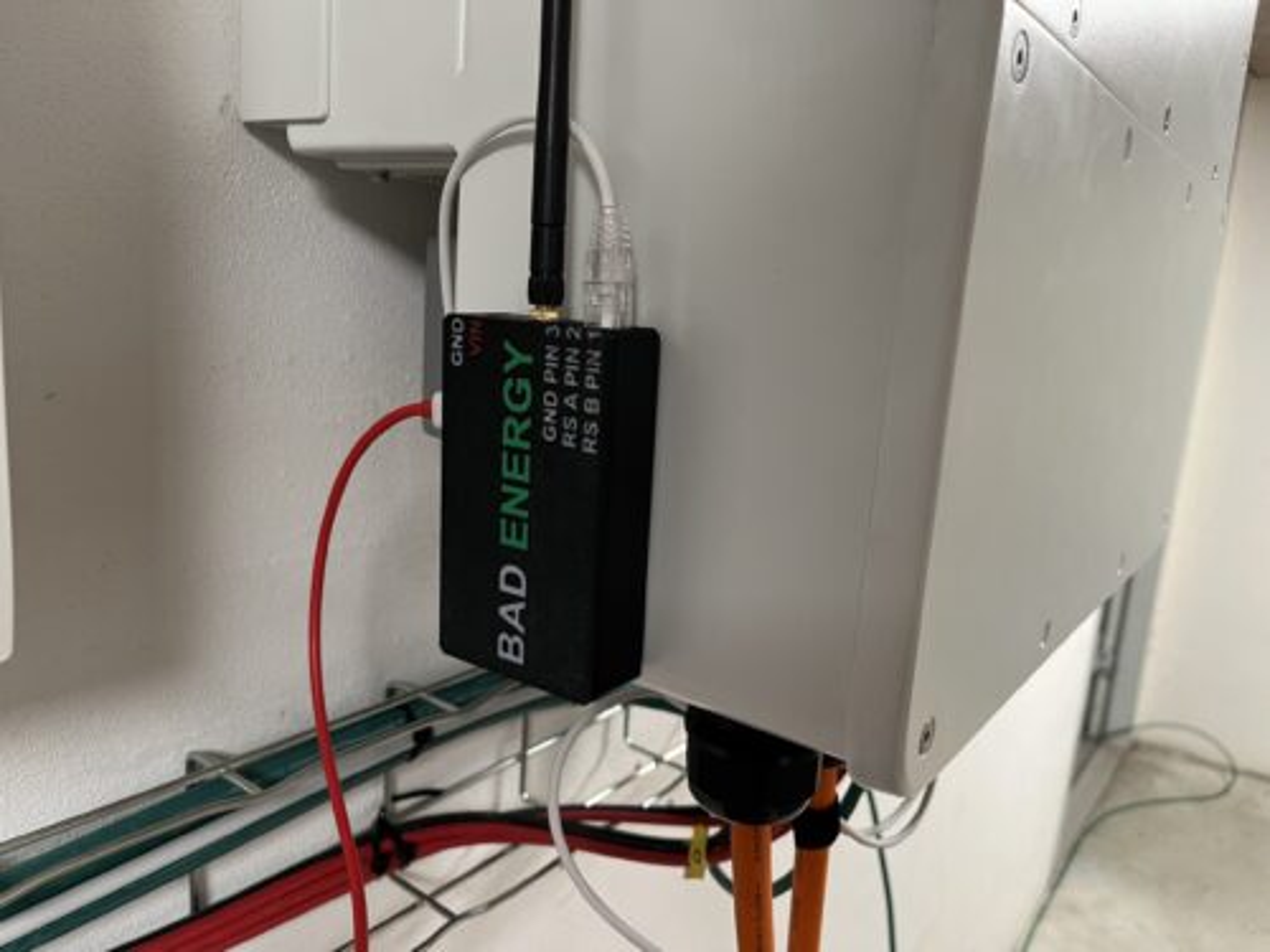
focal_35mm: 26
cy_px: 476
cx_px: 635
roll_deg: -3.9
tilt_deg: -12.1
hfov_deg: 67.3
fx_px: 954
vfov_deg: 53.1
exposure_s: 1/50
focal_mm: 5.1
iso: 125
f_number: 1.6
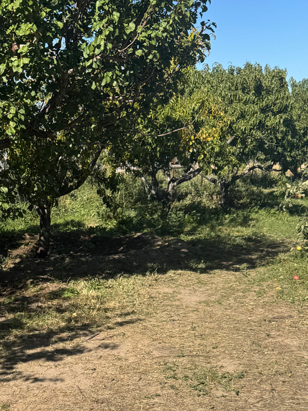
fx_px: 736
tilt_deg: -17.2
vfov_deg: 30.0
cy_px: 361
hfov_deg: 22.3
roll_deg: +3.3
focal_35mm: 62
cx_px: -31
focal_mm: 6.76
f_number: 1.78
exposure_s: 1/4049
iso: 80
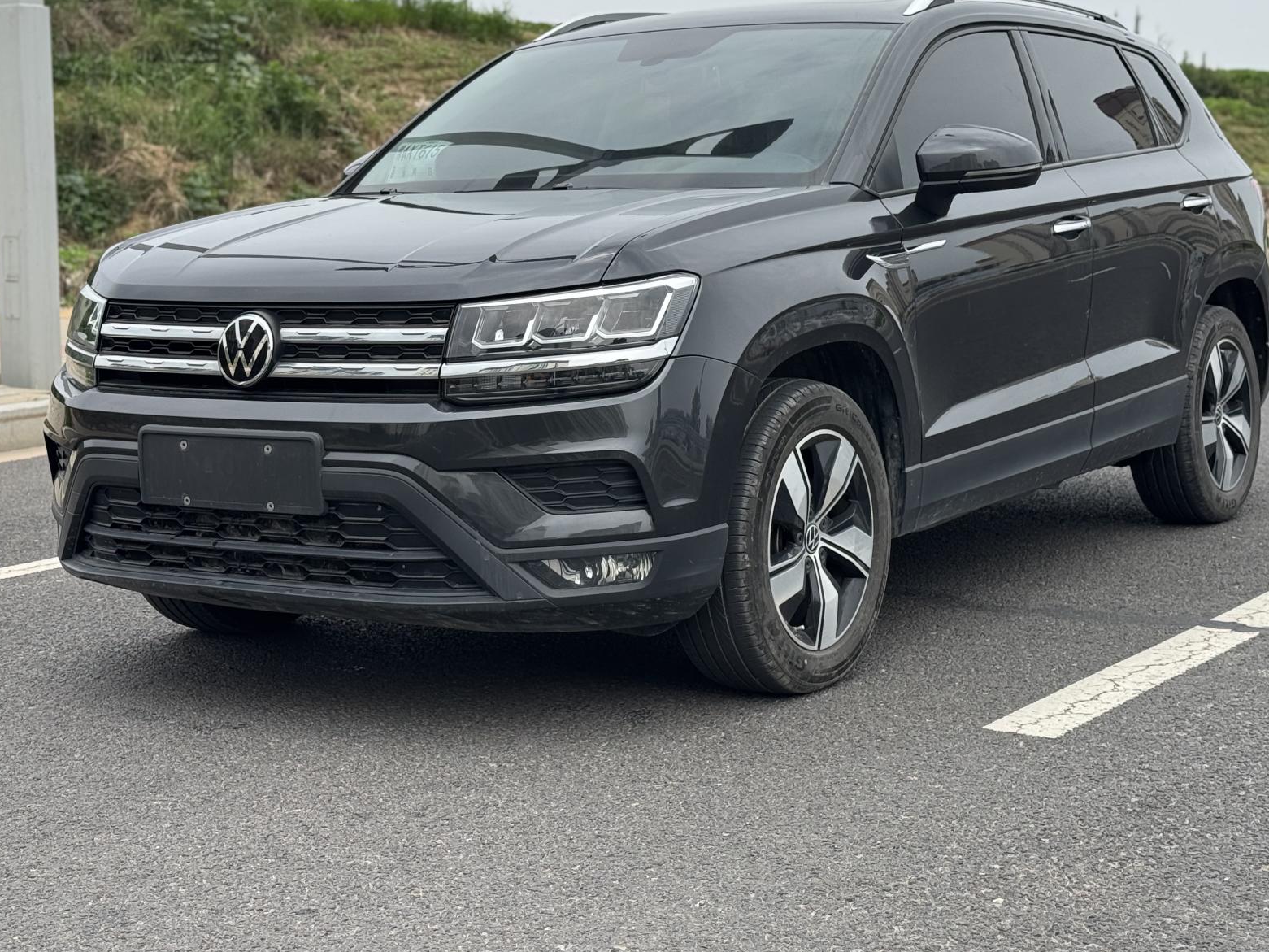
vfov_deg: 23.6
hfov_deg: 31.2
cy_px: 367
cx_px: 632
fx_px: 2273
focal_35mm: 62
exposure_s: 1/1667
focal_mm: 6.76
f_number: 1.78
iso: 64
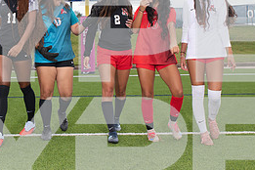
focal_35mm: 71
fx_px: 503
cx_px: 60
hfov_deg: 28.0
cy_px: 31
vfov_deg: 19.0
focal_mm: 32
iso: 125
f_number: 7.1
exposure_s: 1/320
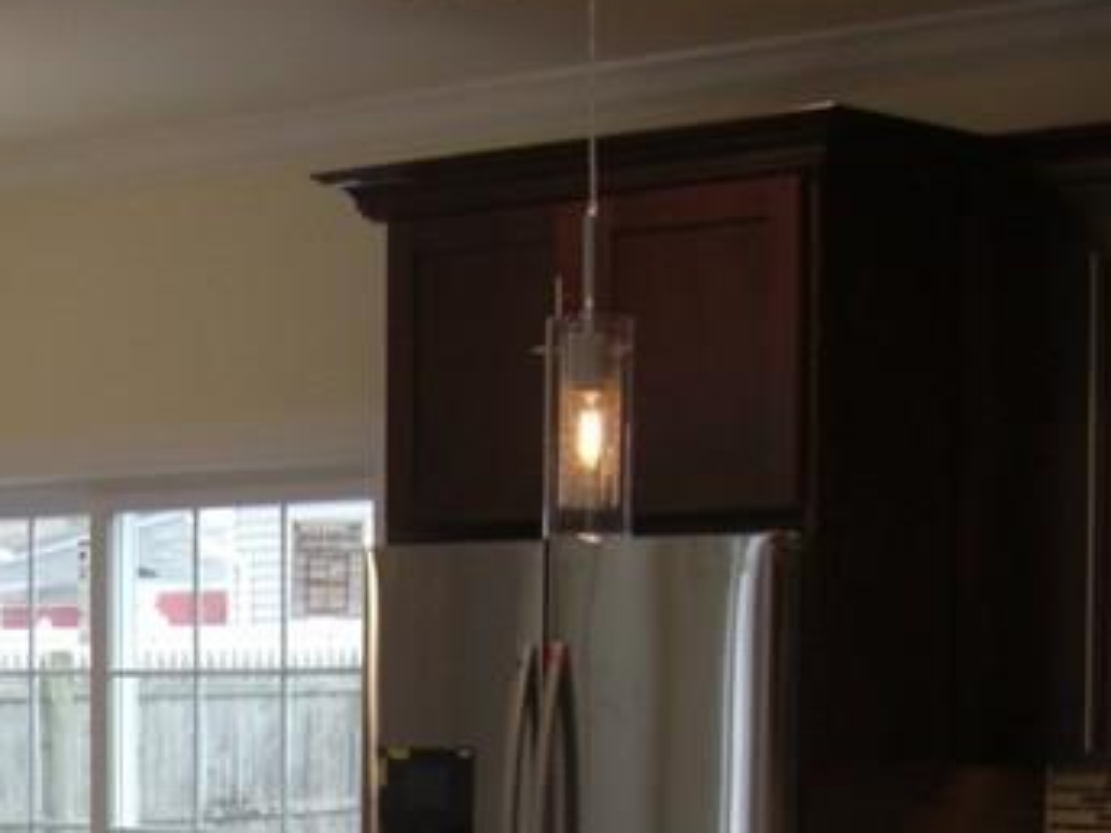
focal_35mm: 113
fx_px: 3627
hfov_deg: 16.8
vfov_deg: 12.7
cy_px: 1095
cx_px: -181
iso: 100
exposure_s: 1/40
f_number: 2.8
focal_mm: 7.9
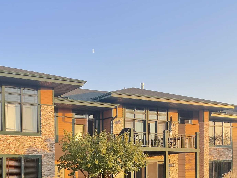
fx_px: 397
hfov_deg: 33.1
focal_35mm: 58
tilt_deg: -0.2
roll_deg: +0.2
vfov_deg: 24.2
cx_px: 96
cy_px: 175
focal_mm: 4.2
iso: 32
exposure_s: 1/593
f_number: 1.6
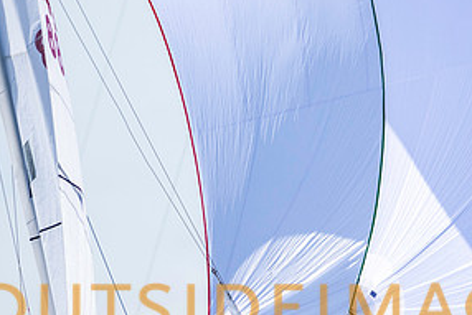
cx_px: 330
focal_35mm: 912
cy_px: 296
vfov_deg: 1.5
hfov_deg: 2.3
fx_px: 11963
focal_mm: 300
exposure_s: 1/3200
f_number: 5
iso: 200
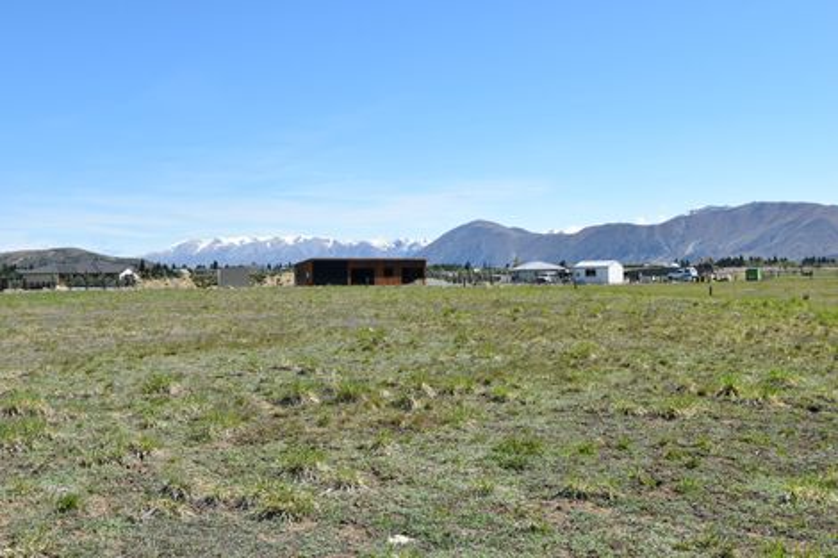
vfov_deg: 36.8
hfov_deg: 53.1
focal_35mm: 36
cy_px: 279
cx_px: 419
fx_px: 838
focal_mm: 24
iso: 200
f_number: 10
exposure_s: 1/400
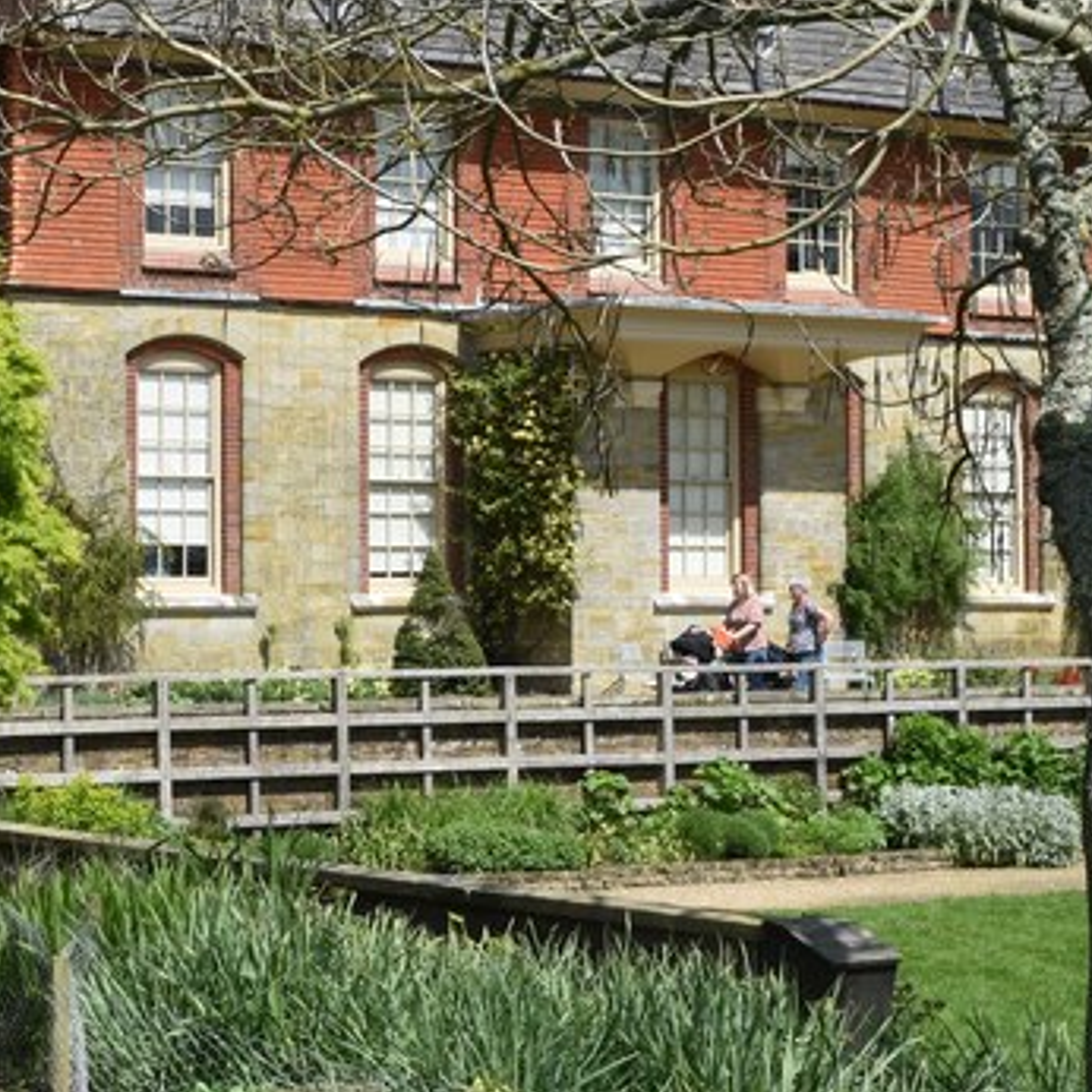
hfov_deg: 17.6
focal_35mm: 98
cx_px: 221
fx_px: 3498
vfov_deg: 17.7
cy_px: 409
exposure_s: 1/250
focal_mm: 26
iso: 100
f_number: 8
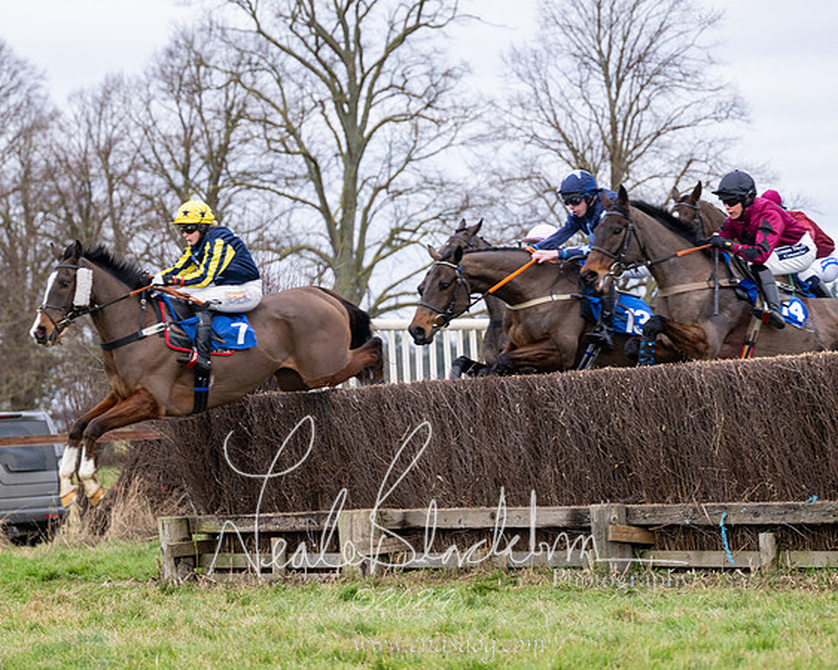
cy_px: 330
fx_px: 3984
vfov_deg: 9.6
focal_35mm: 161
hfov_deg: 12.0
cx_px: 331
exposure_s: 1/1000
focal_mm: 125
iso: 800
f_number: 4
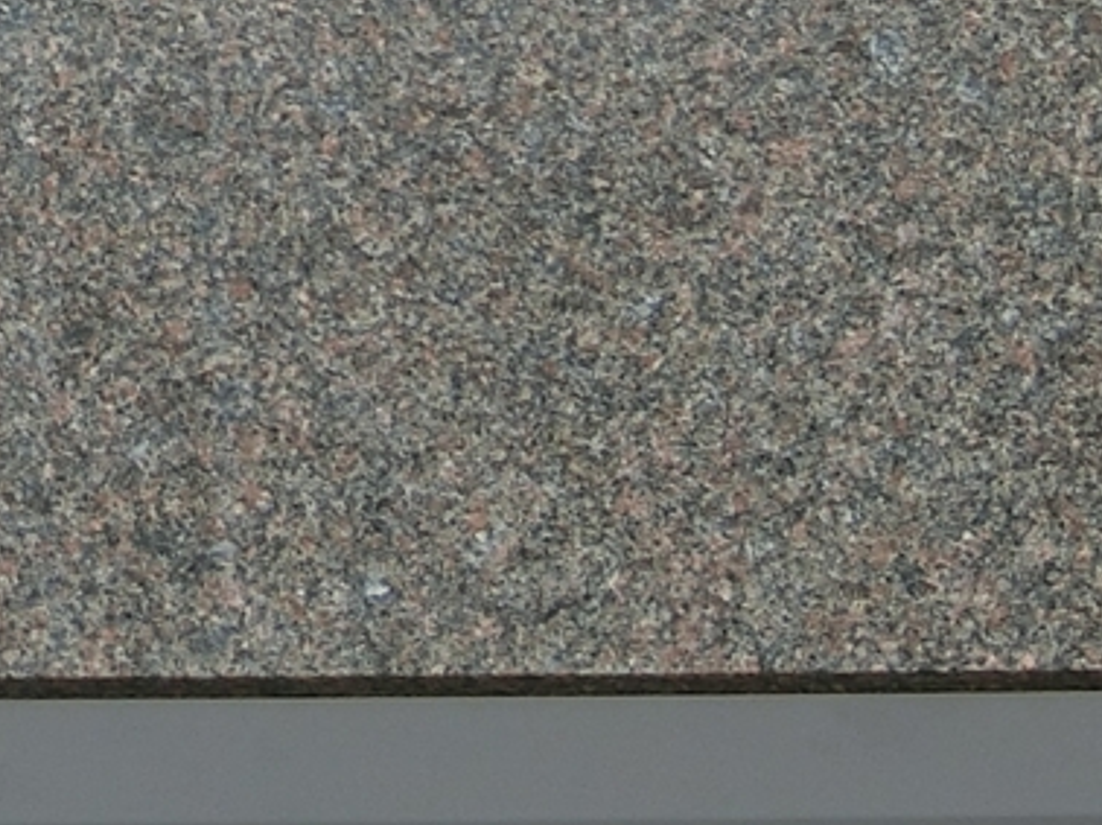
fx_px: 8081
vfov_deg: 5.7
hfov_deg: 7.6
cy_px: -729
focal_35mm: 254
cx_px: -636
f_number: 4.8
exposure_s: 1/125
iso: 80
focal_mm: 12.8
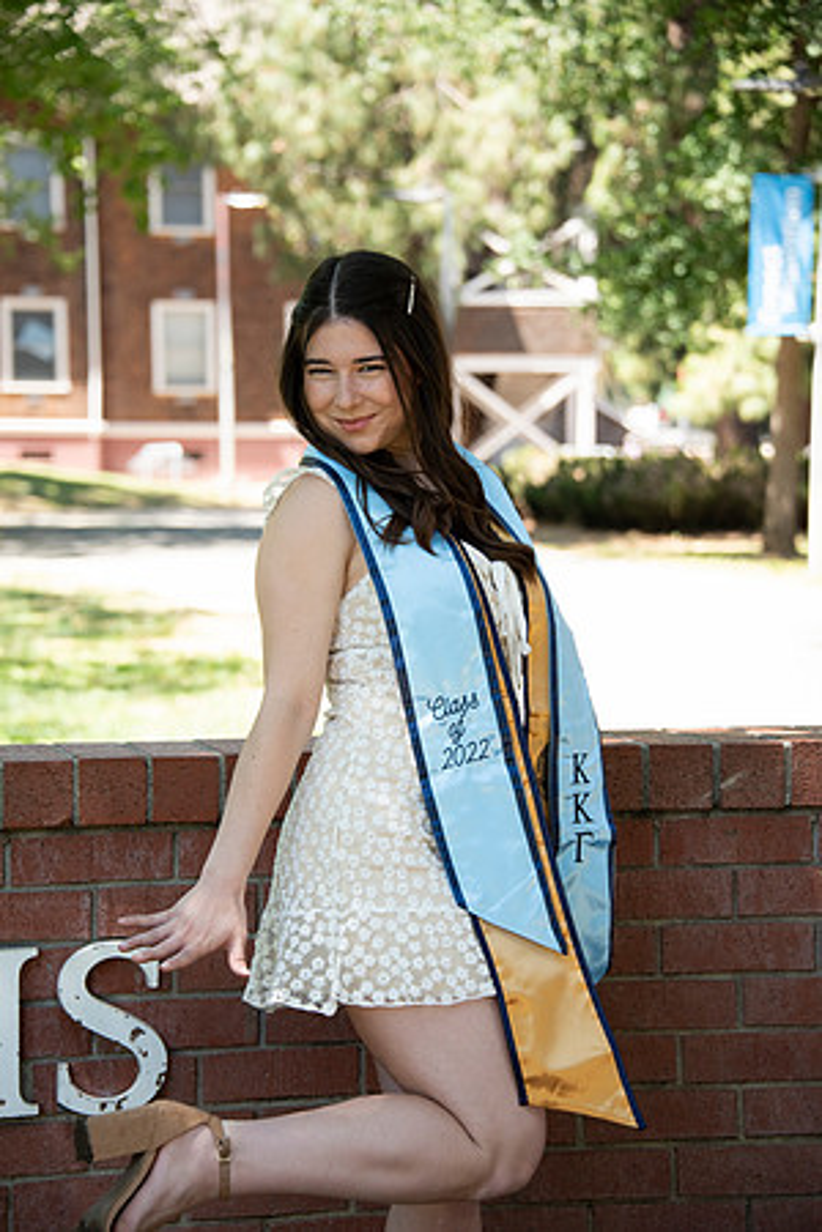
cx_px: 411
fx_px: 3596
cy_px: 616
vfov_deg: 19.5
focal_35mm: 105
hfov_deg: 13.0
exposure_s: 1/320
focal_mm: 105
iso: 640
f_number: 5.6
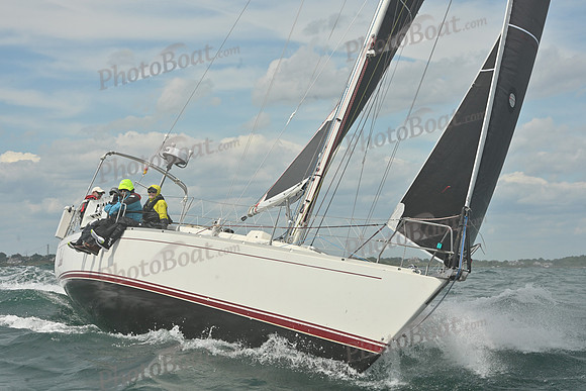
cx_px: 293
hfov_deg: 20.4
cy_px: 196
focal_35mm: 100
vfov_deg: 13.7
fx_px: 1628
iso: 320
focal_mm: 100
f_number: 14
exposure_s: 1/1250
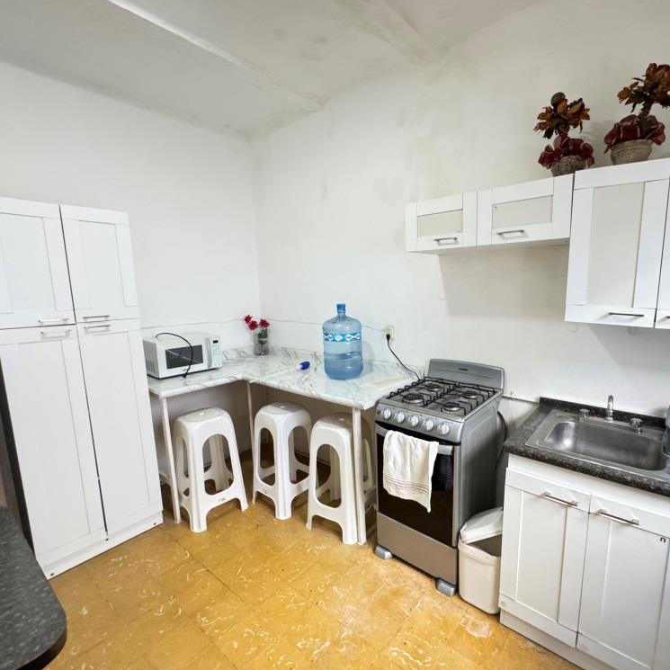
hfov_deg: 83.6
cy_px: 344
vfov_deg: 84.0
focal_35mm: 17
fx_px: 372
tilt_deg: -9.4
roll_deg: +2.3
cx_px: 374
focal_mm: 2.22
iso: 640
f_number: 2.2
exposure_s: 1/60
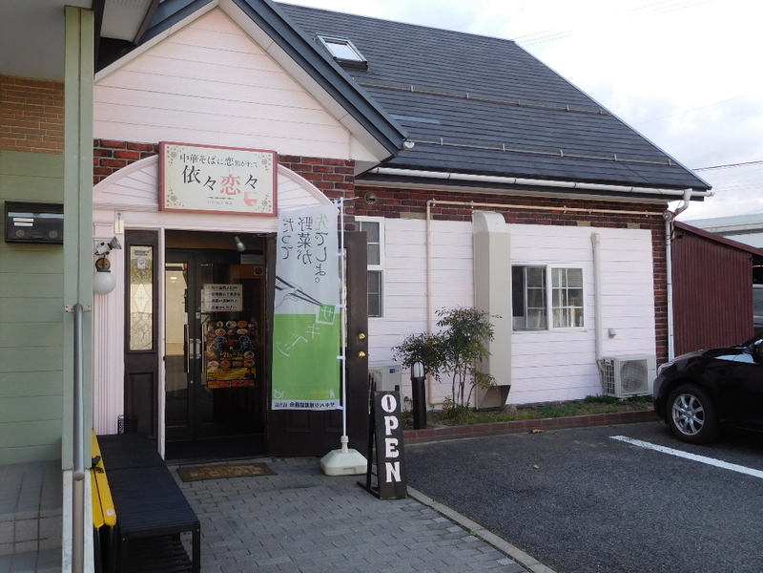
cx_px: 382
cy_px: 286
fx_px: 705
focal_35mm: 32
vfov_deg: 44.2
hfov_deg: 56.8
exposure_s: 1/400
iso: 125
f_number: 3.6
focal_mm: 5.7
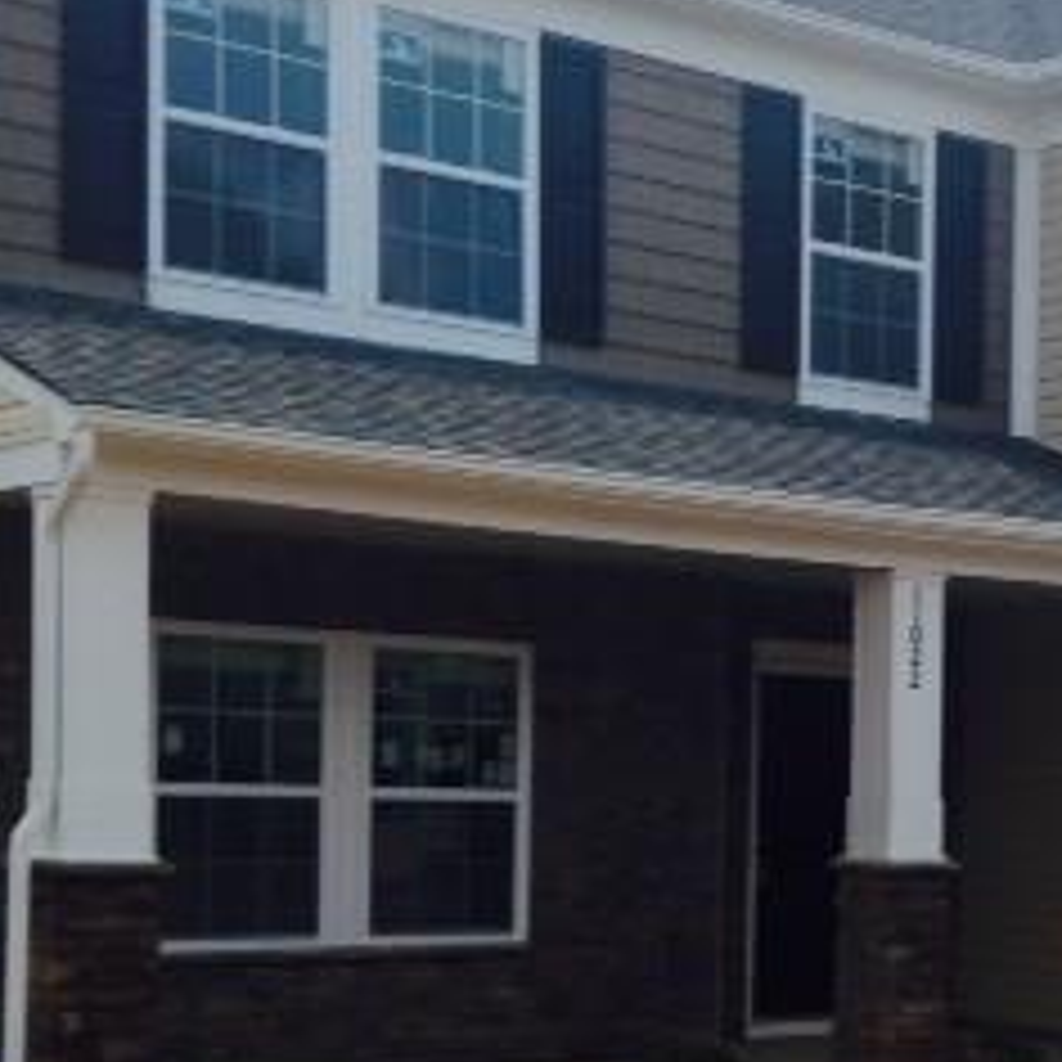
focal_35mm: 79
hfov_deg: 21.1
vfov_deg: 21.7
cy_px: 832
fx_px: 2742
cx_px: 1076
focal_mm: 4.12
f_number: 2.4
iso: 50
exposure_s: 1/1466
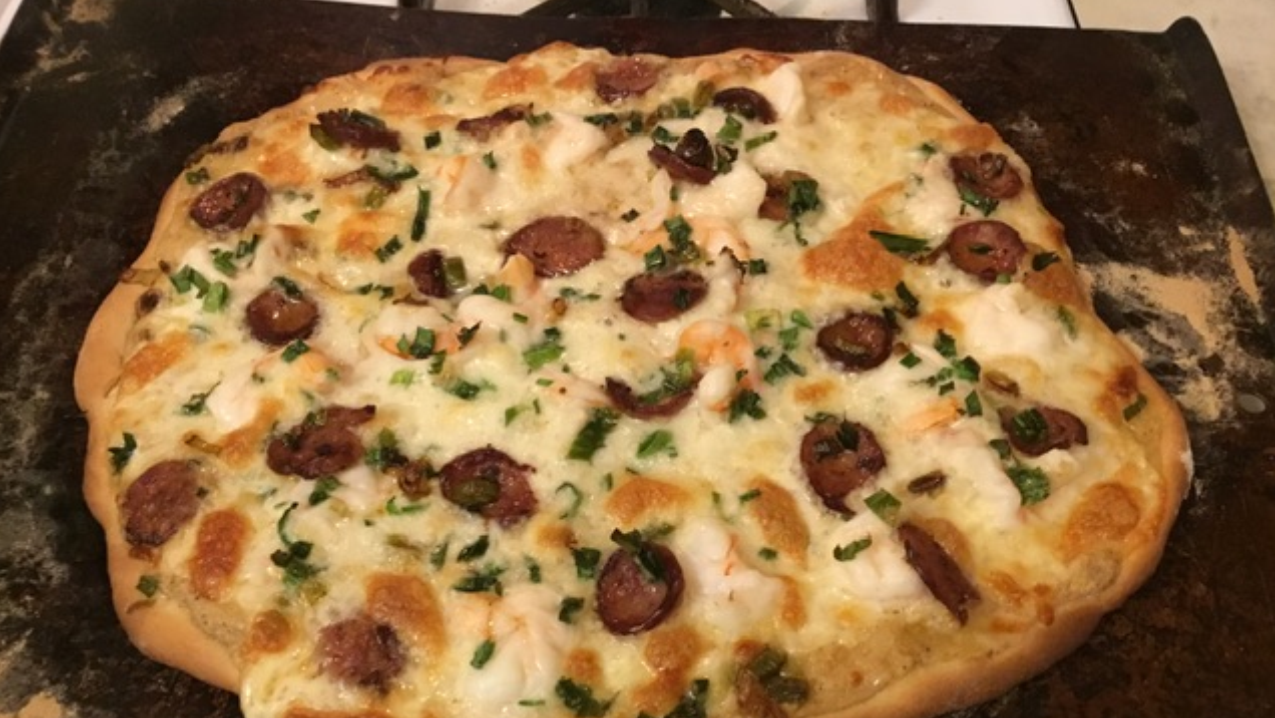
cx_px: 635
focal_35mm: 34
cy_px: 423
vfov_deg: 34.6
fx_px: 1150
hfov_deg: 58.0
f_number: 2.4
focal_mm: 3.3
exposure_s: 1/24
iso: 200
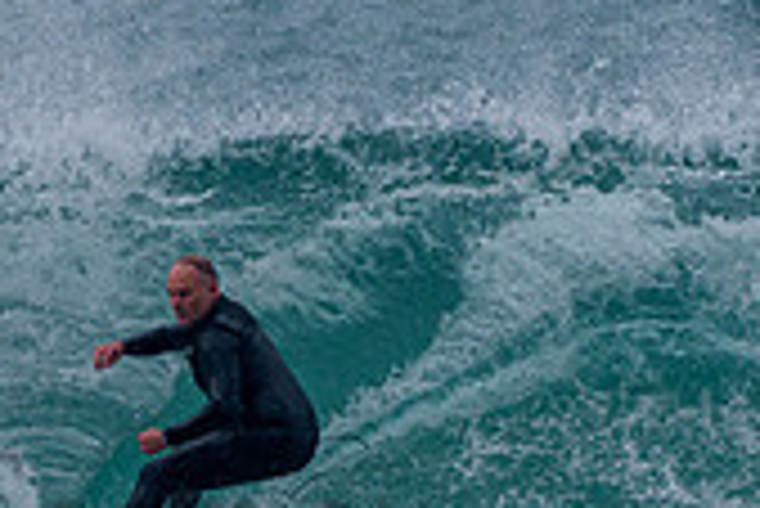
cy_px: 483
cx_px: -45
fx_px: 44307
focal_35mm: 2097
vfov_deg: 0.7
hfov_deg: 1.0
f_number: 5.6
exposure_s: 1/2000
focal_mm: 500
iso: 360
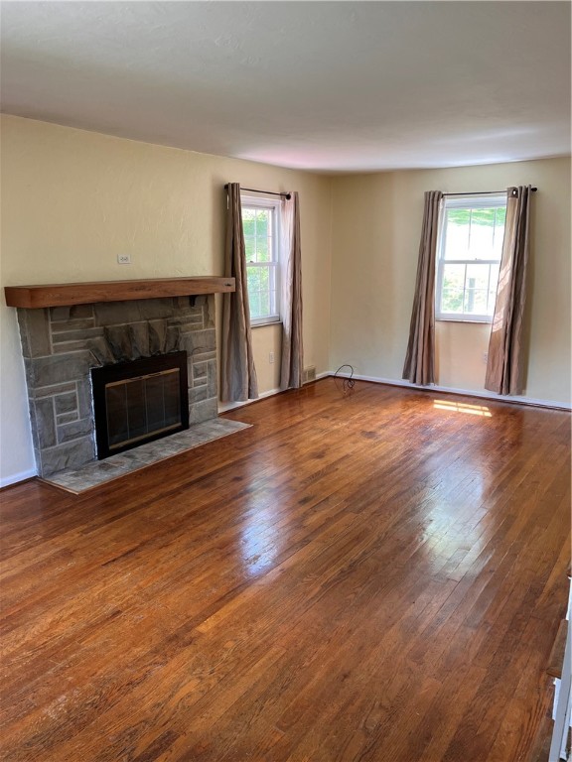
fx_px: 573
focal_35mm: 26
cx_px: 286
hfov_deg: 53.1
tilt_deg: -13.1
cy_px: 381
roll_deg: +0.9
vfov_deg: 67.3
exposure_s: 1/121
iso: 125
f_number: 1.5
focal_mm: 5.7
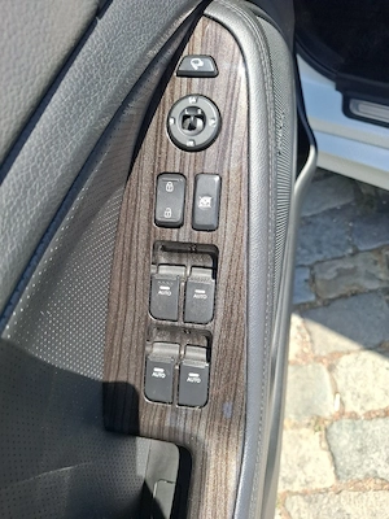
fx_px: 345
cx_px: 194
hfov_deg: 58.9
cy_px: 260
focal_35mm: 23
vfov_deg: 73.9
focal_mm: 5.54
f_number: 1.8
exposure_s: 1/667
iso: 50
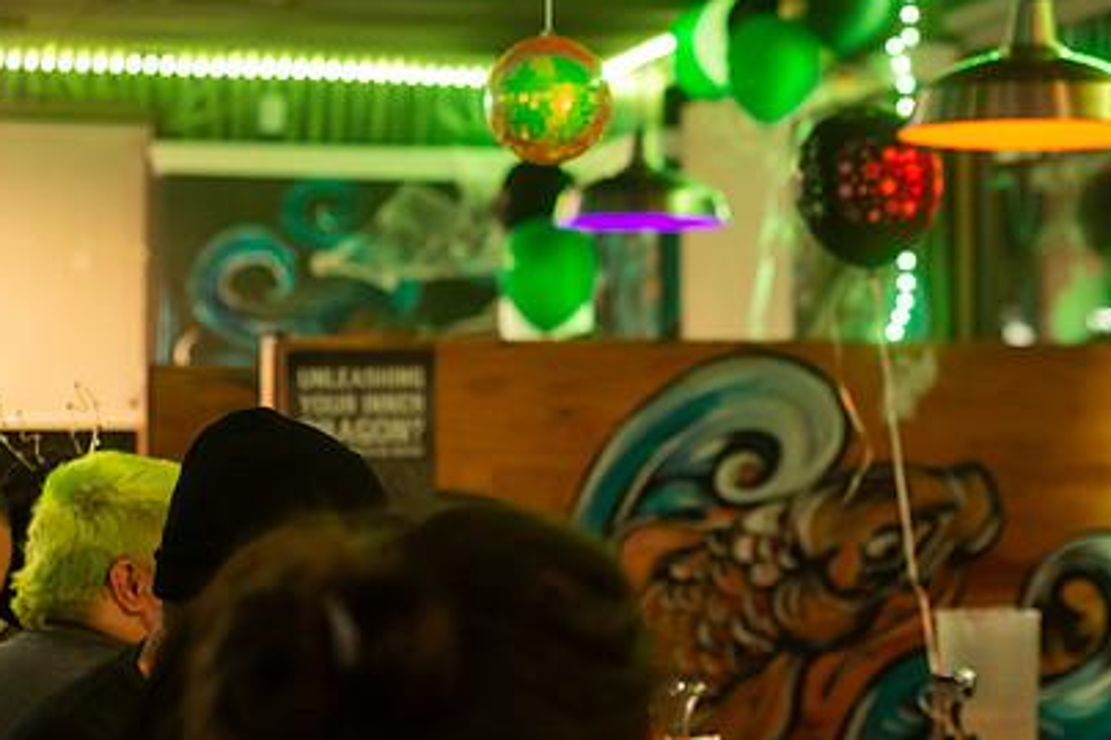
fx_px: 3054
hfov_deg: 20.5
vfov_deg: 13.8
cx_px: 822
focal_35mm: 99
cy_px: 261
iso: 3200
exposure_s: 1/60
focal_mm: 50
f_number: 2.8
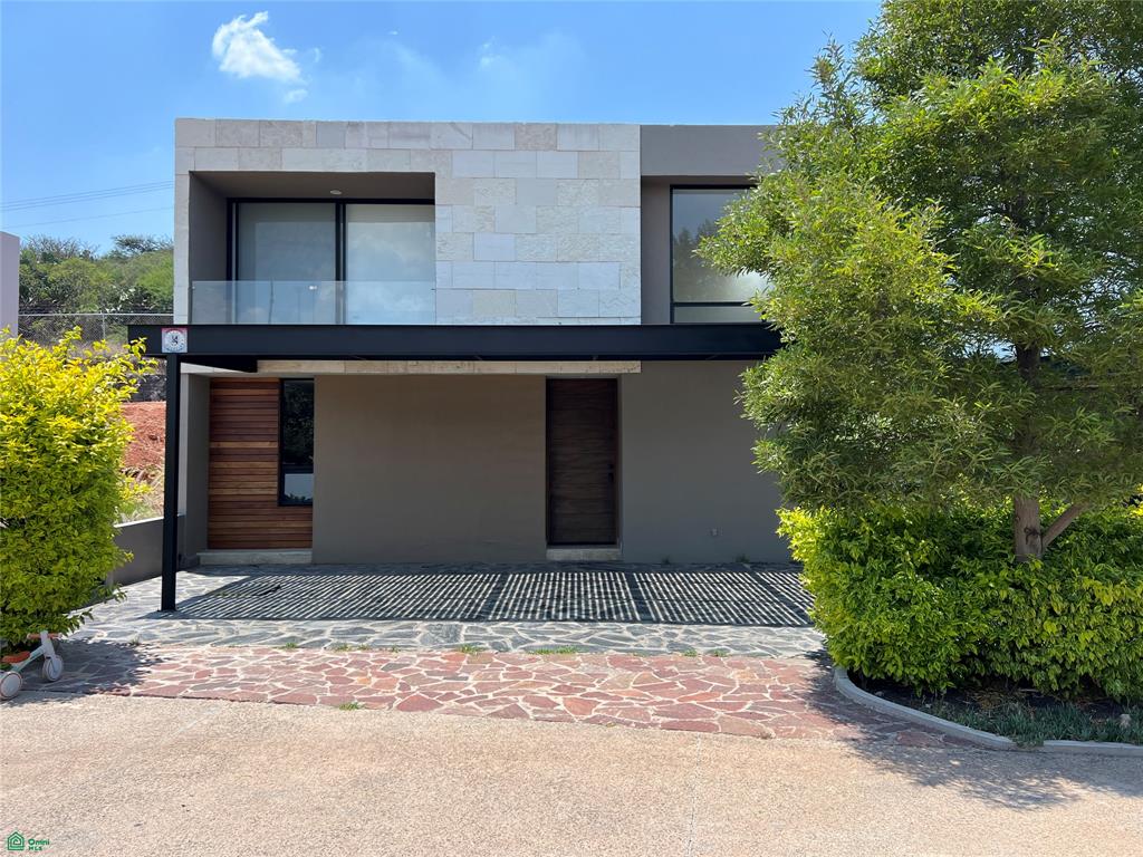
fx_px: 859
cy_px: 428
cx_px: 572
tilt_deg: +1.7
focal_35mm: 26
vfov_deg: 53.1
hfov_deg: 67.3
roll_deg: -0.4
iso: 50
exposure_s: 1/2513
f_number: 1.5
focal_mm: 5.7
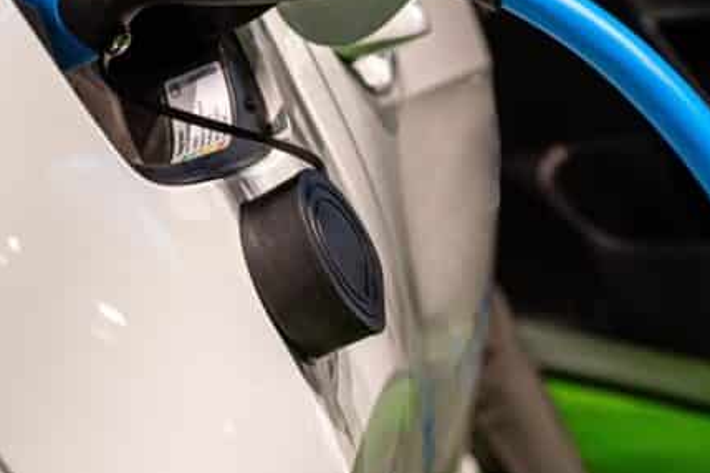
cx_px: 104
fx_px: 1834
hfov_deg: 21.5
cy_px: 70
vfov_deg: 14.6
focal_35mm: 93
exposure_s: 1/250
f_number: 2.5
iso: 400
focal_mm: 26
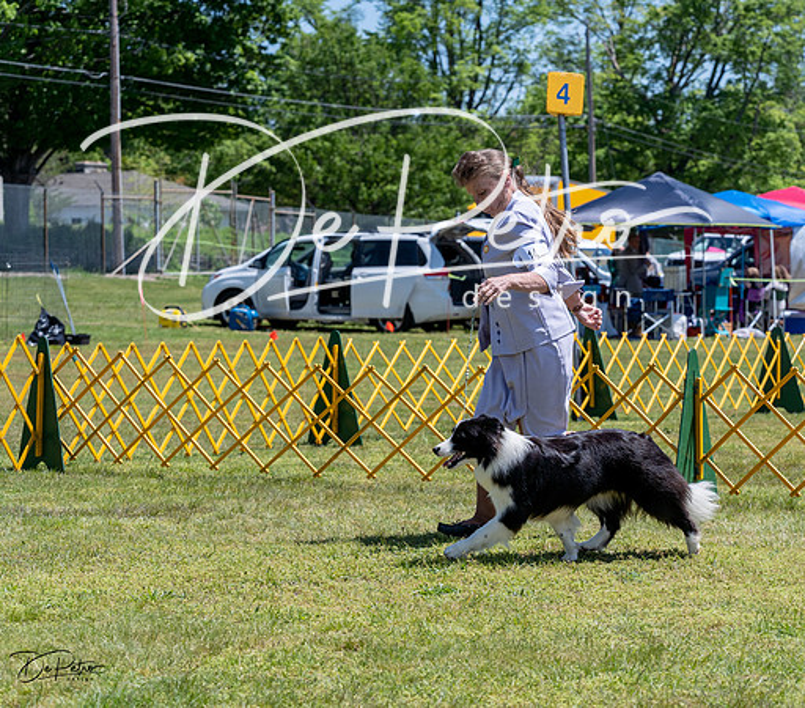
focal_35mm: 122
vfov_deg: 13.3
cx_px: 530
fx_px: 3034
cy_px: 354
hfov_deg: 15.1
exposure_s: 1/1600
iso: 500
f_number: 7.1
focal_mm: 103
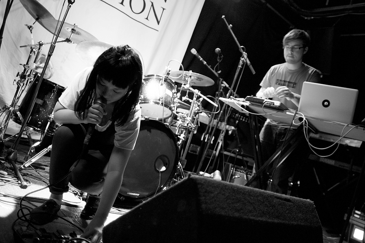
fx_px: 304
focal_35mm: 30
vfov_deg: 43.6
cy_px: 122
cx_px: 182
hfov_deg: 61.9
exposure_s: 1/40
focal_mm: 20
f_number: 1.8
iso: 400
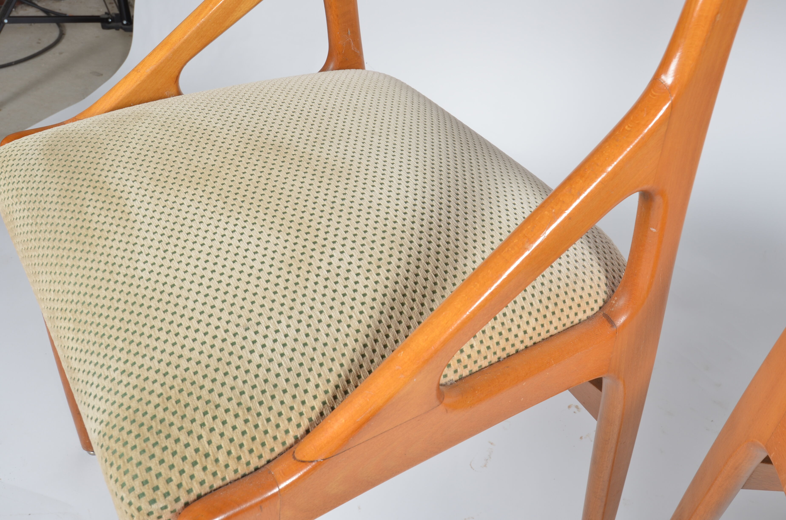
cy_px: 260
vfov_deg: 36.7
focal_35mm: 36
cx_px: 393
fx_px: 784
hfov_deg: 53.2
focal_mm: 24
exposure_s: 1/125
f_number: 11
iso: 100
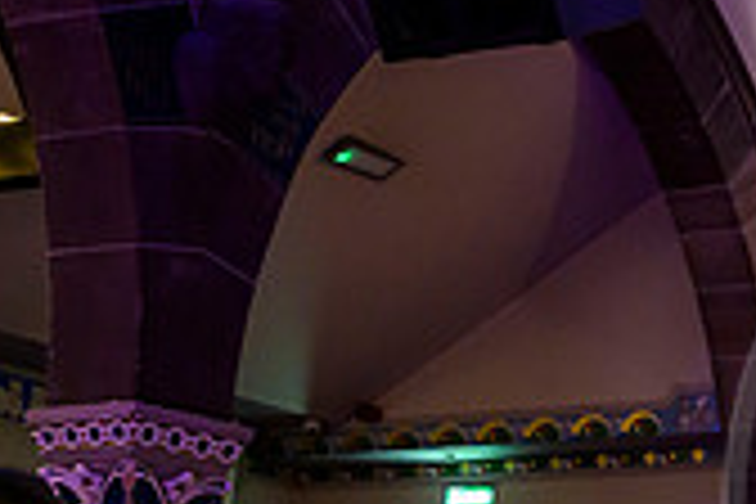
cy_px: 511
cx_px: 1188
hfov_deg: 20.4
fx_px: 1743
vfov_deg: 16.1
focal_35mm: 83
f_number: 3.2
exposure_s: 1/200
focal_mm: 24
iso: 3200
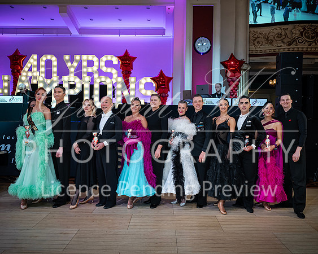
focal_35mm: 30
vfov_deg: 48.8
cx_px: 159
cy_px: 127
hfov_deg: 59.2
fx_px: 280
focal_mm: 26
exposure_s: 1/125
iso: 1000
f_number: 4
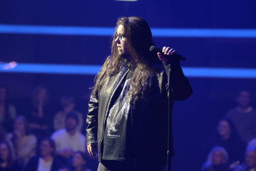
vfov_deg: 4.9
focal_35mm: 280
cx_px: 128
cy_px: 86
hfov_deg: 7.4
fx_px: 1990
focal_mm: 280
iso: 6400
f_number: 5.6
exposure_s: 1/250
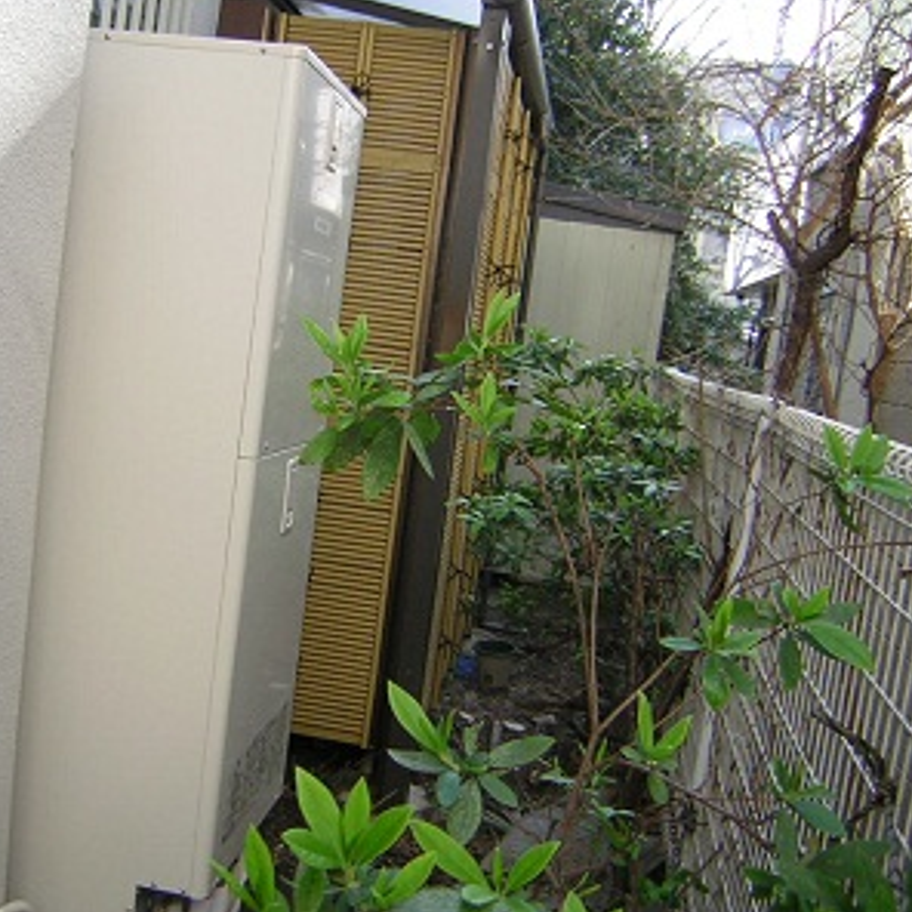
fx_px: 1282
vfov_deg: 39.2
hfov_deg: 39.1
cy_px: 453
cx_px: 416
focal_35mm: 43
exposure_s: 1/87.4
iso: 50
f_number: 2.6
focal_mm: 4.7
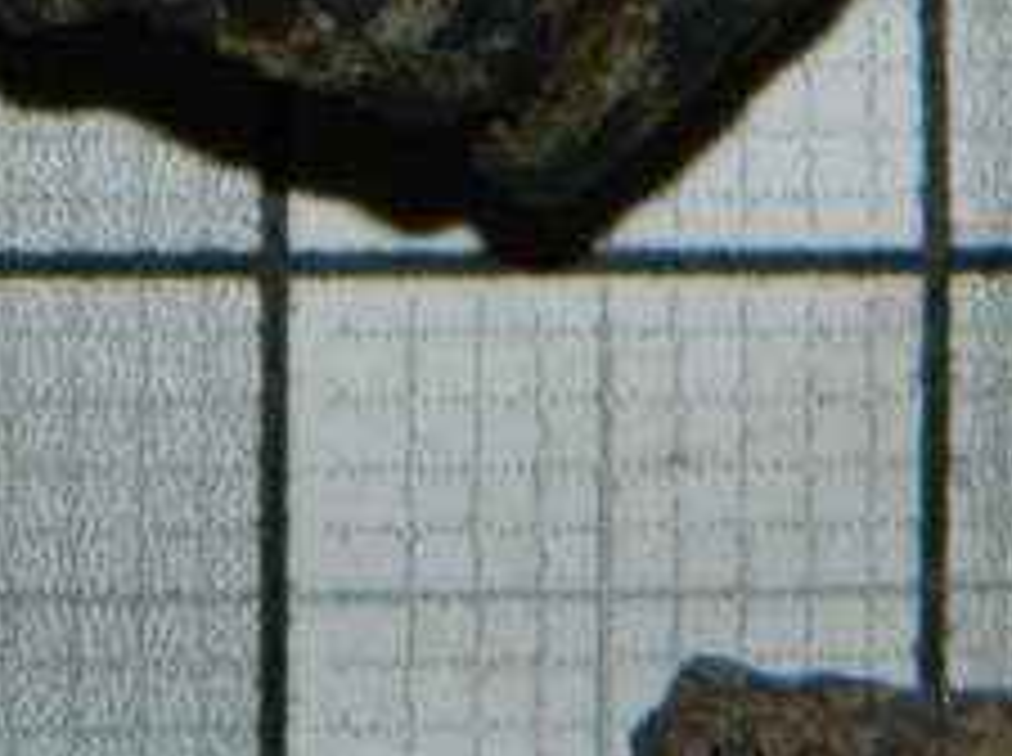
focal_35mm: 399
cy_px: -882
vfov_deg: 3.7
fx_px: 11646
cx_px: 416
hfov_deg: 5.0
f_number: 11.9
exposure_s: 1/50
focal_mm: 15.1
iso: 200
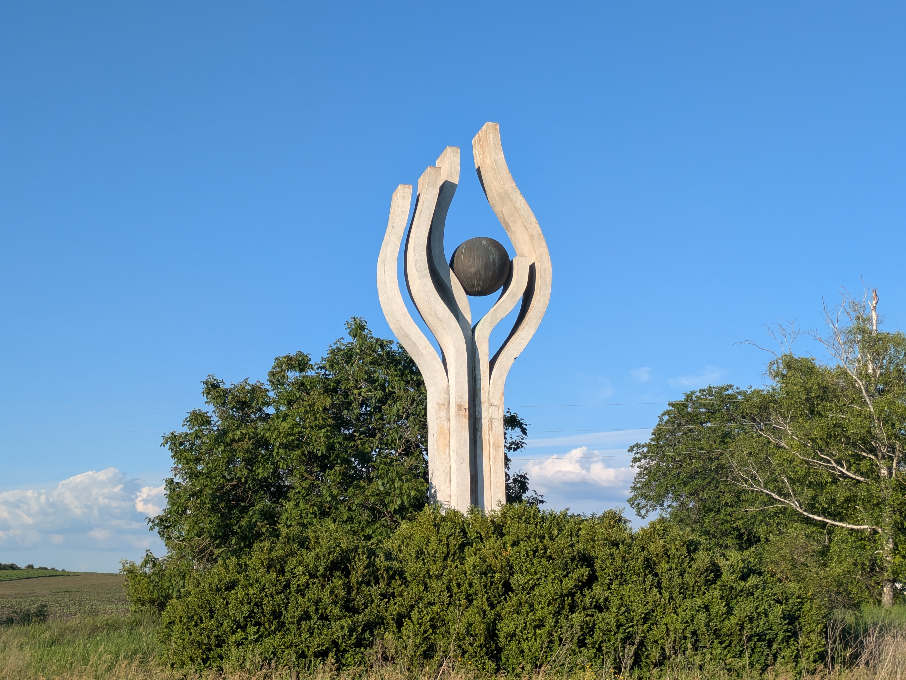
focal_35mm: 51
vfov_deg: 28.6
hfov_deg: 37.5
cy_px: 340
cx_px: 453
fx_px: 1335
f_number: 1.89
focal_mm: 5.43
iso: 49
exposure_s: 1/1905
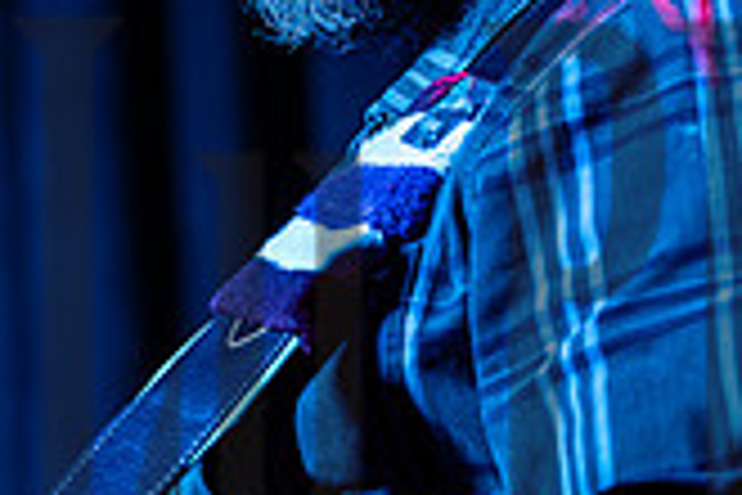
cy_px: 313
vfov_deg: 3.8
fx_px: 7378
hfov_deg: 5.8
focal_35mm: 358
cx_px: 319
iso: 6400
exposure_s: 1/125
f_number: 2.8
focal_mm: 102
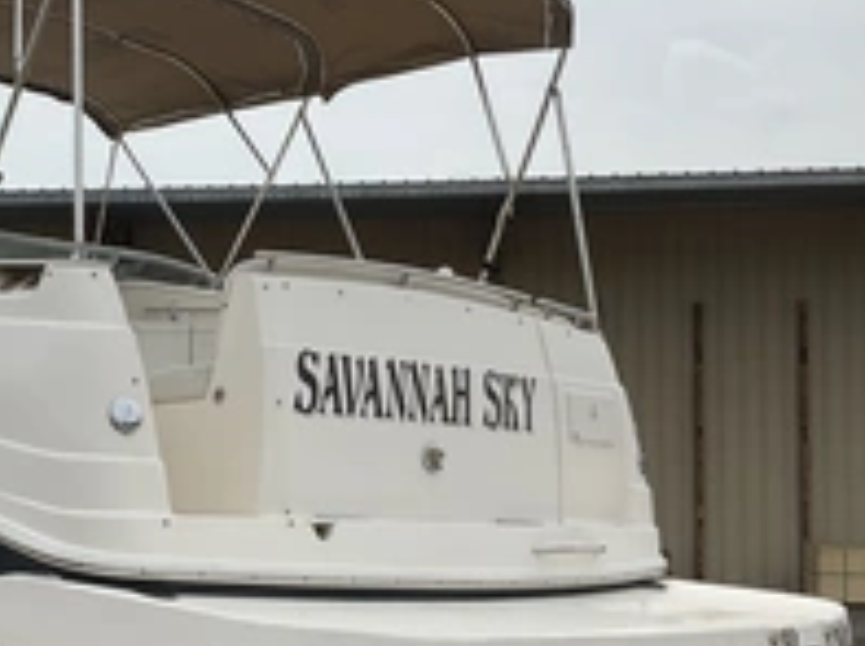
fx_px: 1472
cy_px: 387
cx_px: 171
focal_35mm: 59
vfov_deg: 24.7
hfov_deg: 31.9
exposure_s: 1/4405
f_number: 1.8
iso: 25
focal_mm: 3
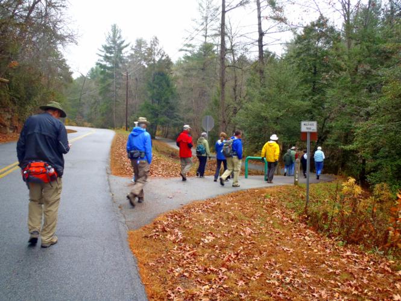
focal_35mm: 30
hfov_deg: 60.0
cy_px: 150
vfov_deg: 46.8
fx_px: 348
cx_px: 200
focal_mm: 5.4
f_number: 4.1
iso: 160
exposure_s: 1/30
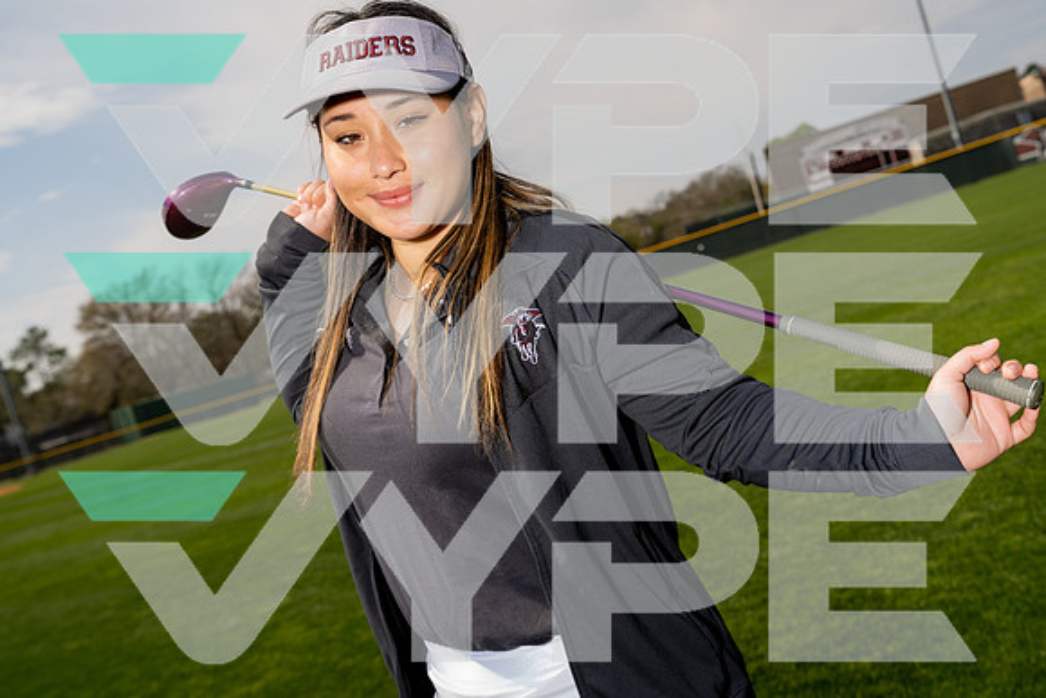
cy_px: 349
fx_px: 1511
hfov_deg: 38.2
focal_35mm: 52
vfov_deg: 26.0
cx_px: 523
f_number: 8
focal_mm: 52
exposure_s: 1/250
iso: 100
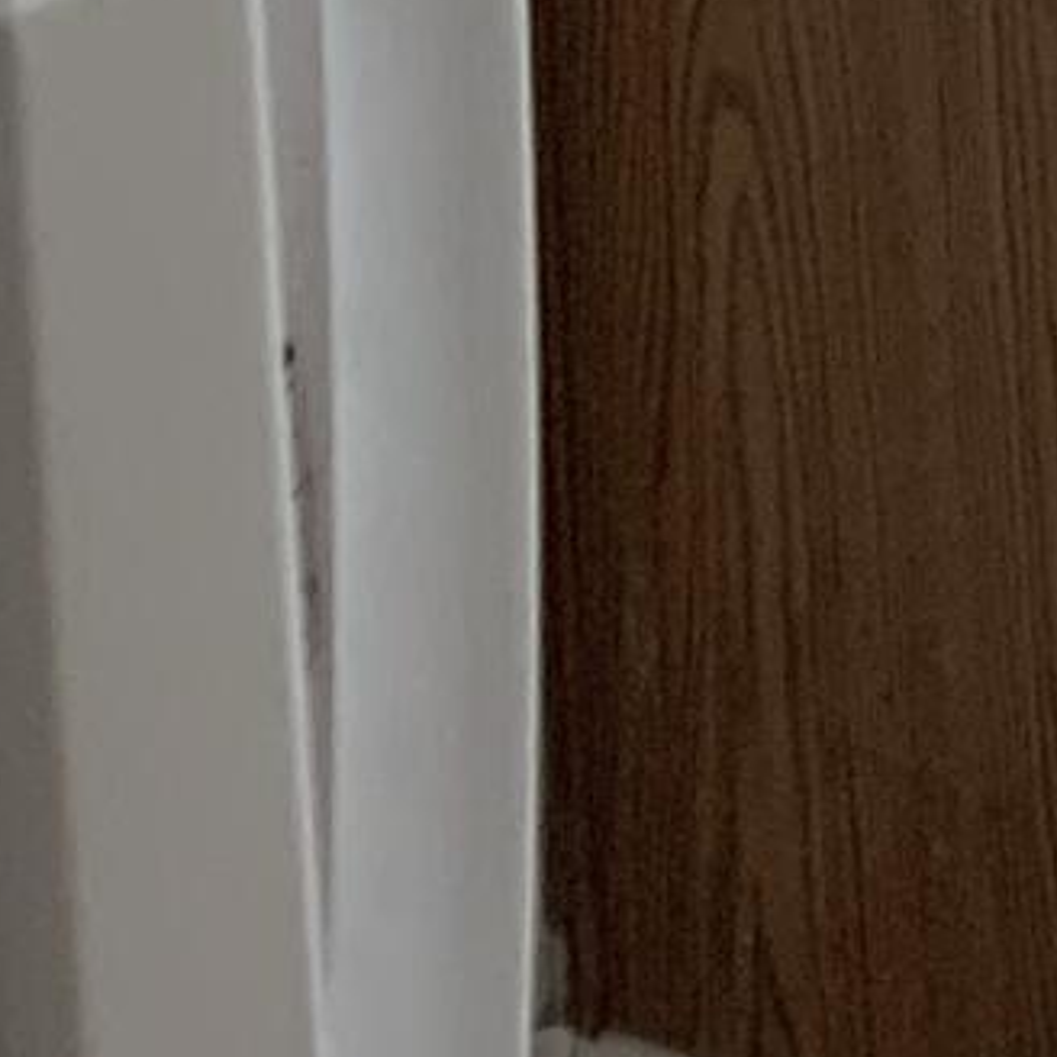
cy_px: -1763
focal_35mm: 210
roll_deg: -0.6
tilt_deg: -7.1
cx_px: 4576
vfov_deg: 7.6
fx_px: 7255
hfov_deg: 6.4
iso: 50
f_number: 1.8
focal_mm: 4.25
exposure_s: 1/60
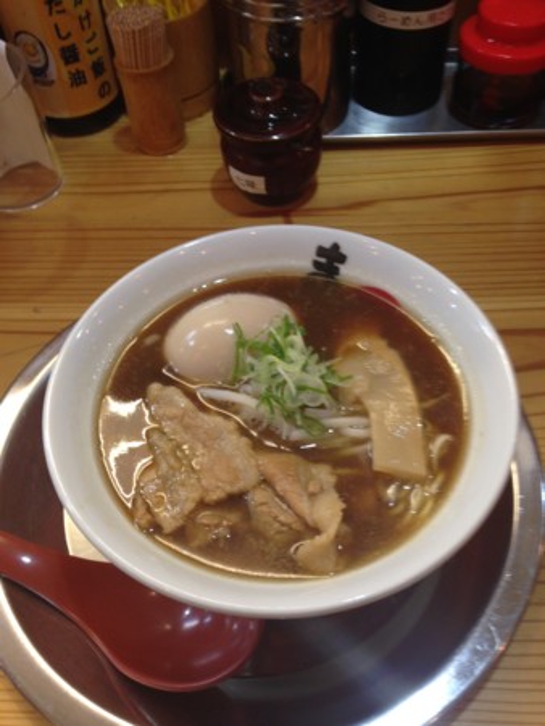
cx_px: 272
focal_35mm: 33
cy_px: 363
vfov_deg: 55.3
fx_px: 692
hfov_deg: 43.0
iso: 80
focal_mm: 4.12
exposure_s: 1/20
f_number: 2.4
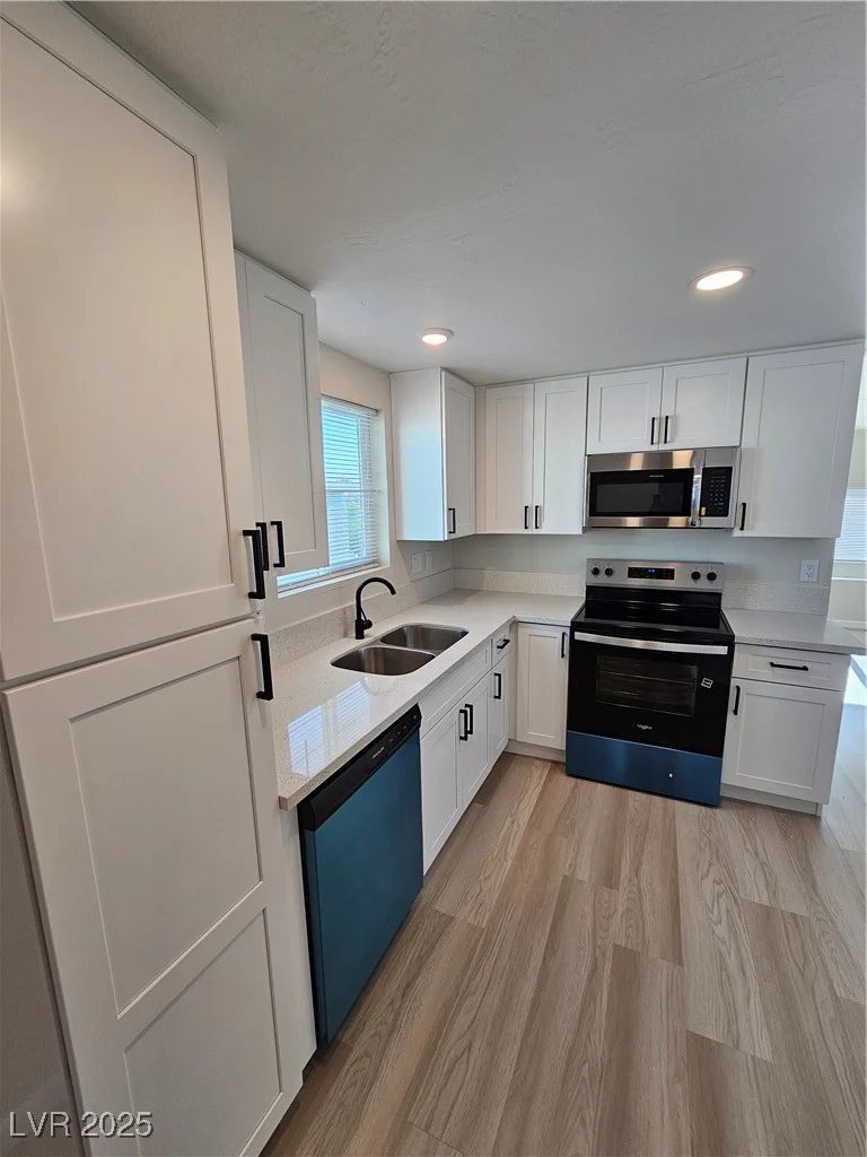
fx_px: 434
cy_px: 578
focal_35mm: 13
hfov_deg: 89.9
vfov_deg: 106.2
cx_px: 434
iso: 64
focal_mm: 2.2
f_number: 2.2
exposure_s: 1/60
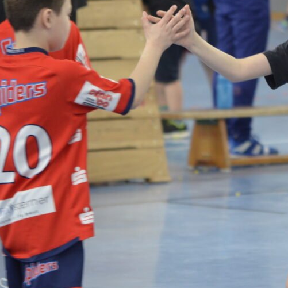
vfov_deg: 4.2
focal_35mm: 416
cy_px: 103
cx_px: 207
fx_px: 3916
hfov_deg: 4.2
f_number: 5.3
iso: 1600
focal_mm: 160
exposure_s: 1/200
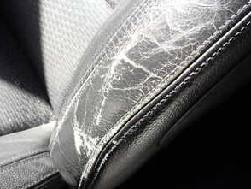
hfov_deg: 37.4
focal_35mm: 51
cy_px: 35
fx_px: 370
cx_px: 137
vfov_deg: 28.0
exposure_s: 1/100
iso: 100
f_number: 2.8
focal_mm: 4.5
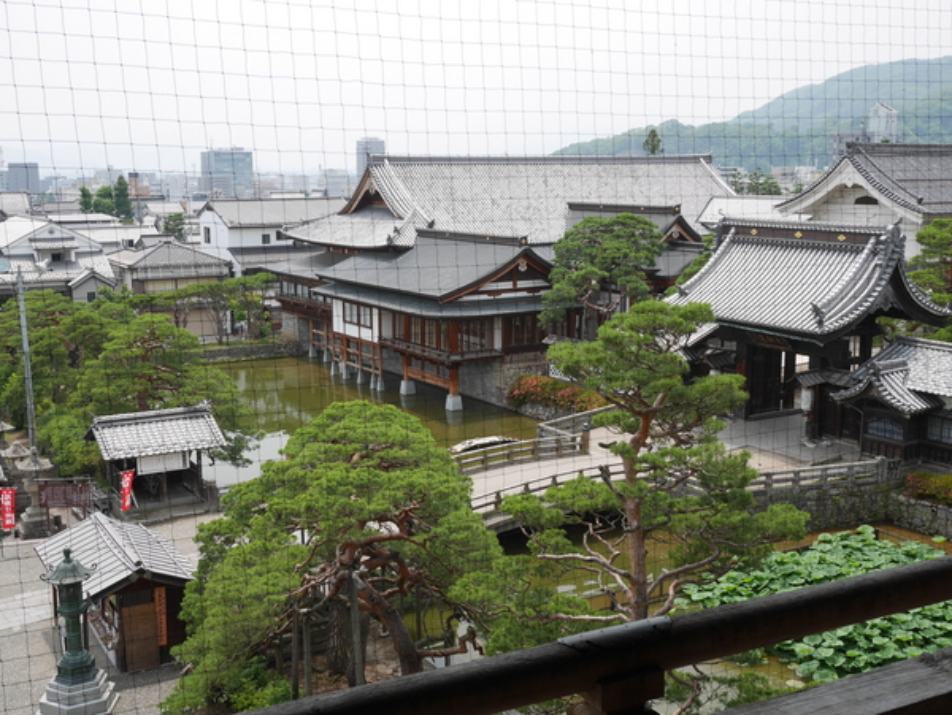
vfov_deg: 32.9
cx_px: 476
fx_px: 1211
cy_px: 358
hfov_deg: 42.9
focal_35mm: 44
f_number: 8
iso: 200
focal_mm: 22
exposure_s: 1/250
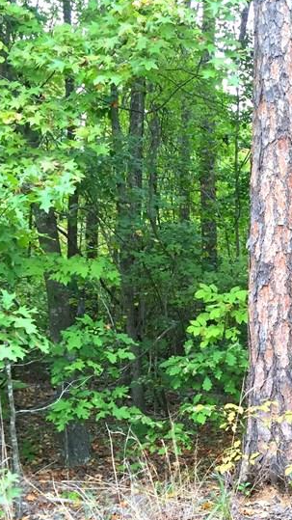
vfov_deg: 34.8
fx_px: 826
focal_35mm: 60
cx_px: 393
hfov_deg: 18.5
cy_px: 311
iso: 32
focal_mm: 4.15
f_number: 2.2
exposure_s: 1/40
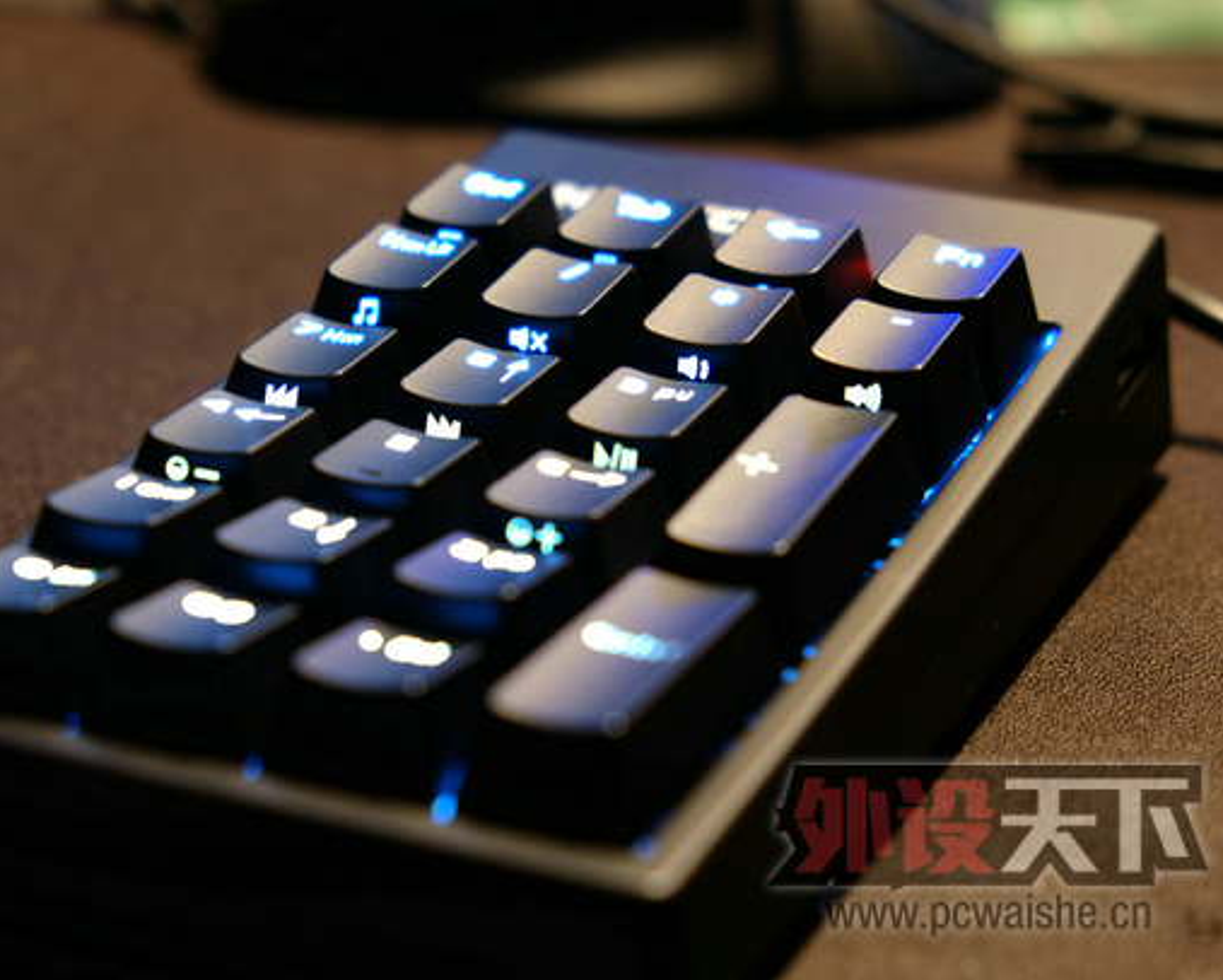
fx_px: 3404
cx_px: 502
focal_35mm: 94
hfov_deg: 20.3
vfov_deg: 16.4
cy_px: 490
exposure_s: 3.2
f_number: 4
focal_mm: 55
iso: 100
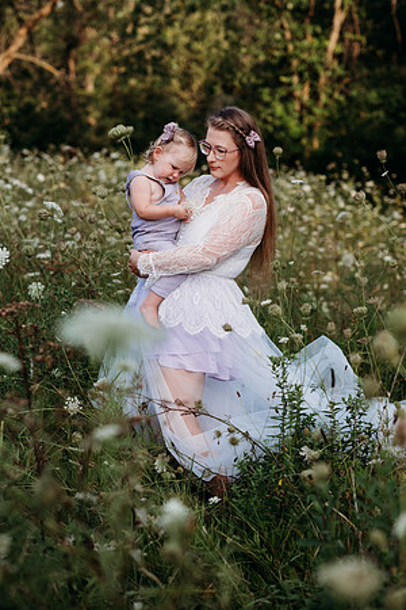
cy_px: 305
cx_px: 203
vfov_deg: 23.9
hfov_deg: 16.1
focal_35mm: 85
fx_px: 1438
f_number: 3.5
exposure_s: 1/1250
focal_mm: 85
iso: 250
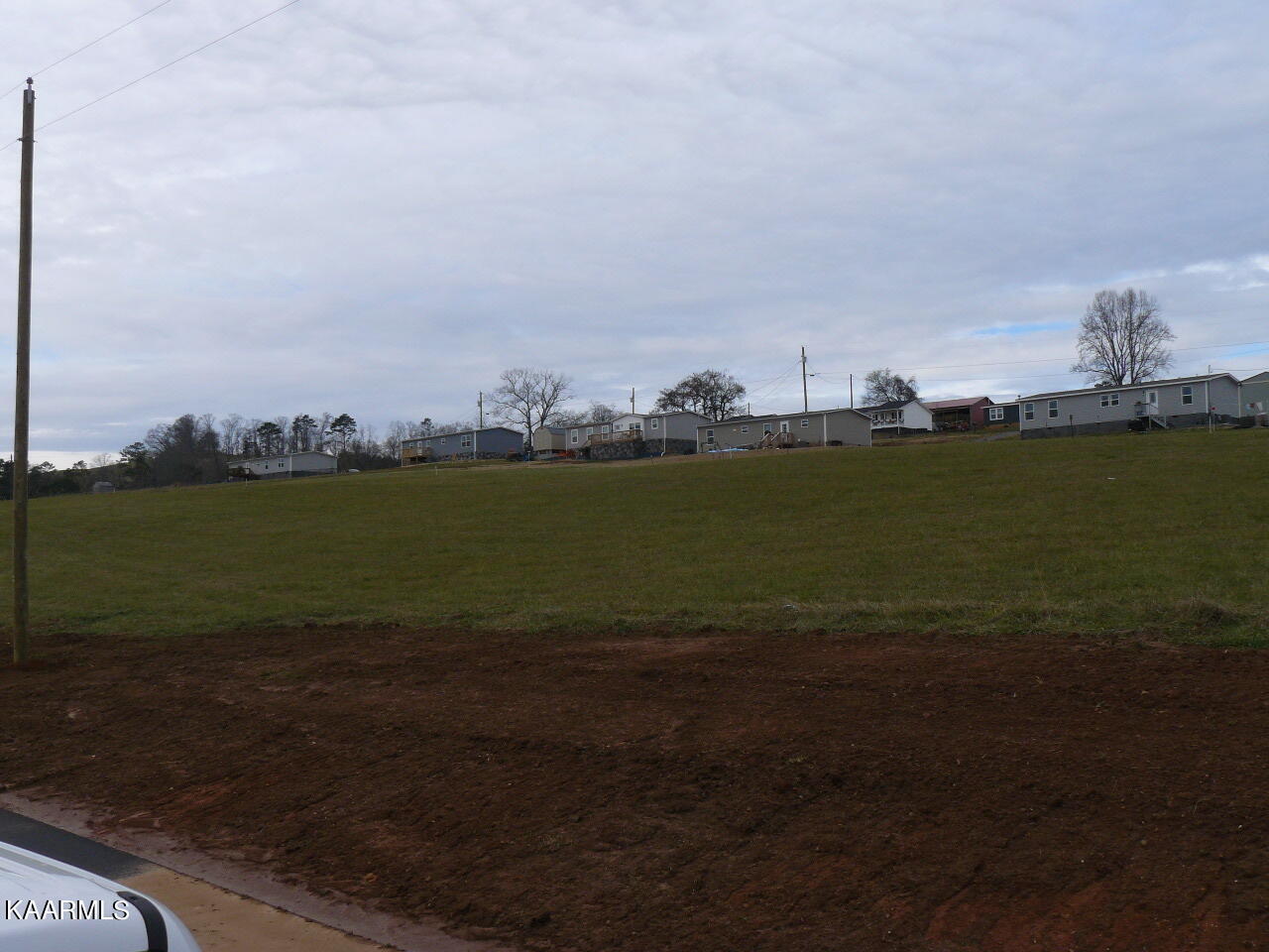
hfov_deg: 51.4
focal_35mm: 36
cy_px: 476
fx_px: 1320
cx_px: 634
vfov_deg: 39.7
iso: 100
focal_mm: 6
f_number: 5.6
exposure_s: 1/320
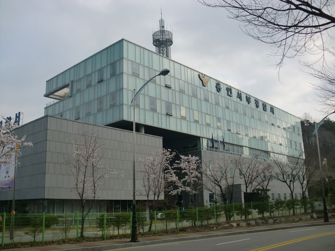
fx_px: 339
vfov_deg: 40.7
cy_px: 126
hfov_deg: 52.6
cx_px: 168
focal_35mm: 35
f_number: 7.8
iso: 64
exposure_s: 1/200
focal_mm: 6.3
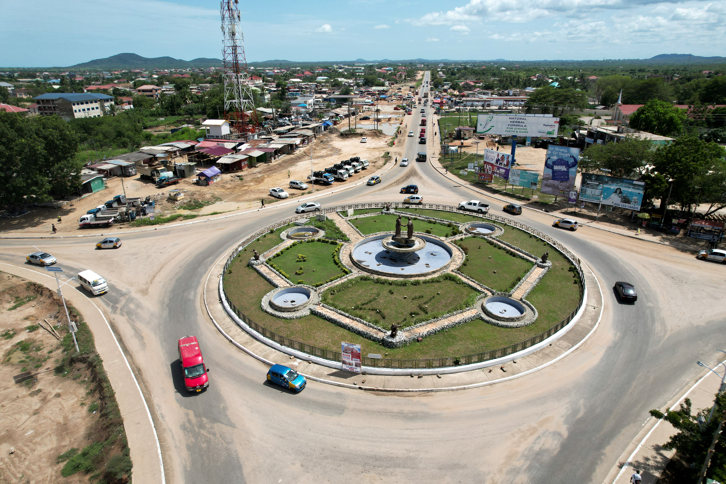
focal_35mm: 22
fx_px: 444
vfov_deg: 57.2
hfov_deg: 78.6
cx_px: 363
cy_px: 242
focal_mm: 8.38
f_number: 2.8
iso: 100
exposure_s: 1/2500
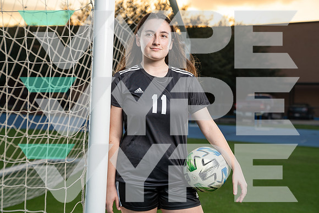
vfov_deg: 23.8
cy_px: 106
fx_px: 505
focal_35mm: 57
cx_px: 160
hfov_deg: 35.0
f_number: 4
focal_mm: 57
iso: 160
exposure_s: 1/250
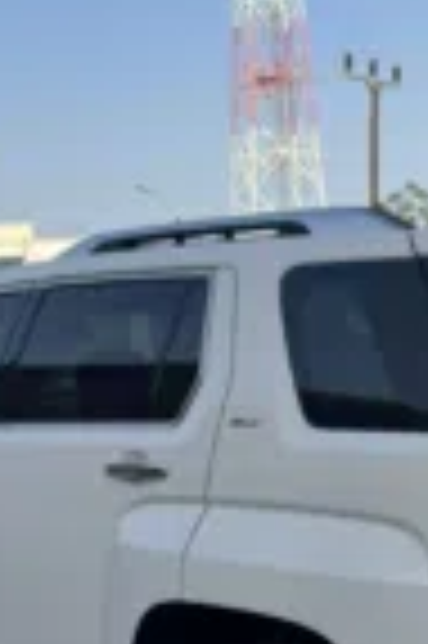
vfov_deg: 28.8
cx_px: 284
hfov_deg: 19.4
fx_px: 1251
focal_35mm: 70
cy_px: 405
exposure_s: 1/3413
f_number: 1.78
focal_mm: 6.76
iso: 80
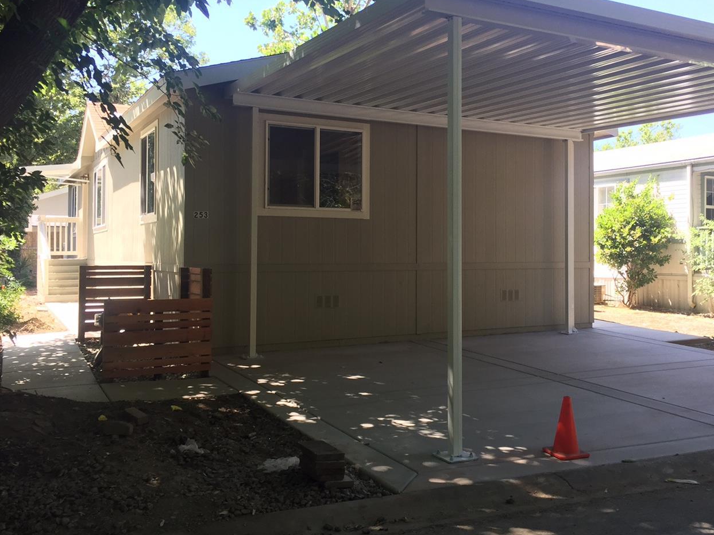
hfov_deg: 52.6
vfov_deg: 40.6
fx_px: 722
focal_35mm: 35
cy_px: 235
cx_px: 384
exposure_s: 1/155
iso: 32
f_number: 2.2
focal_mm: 4.15
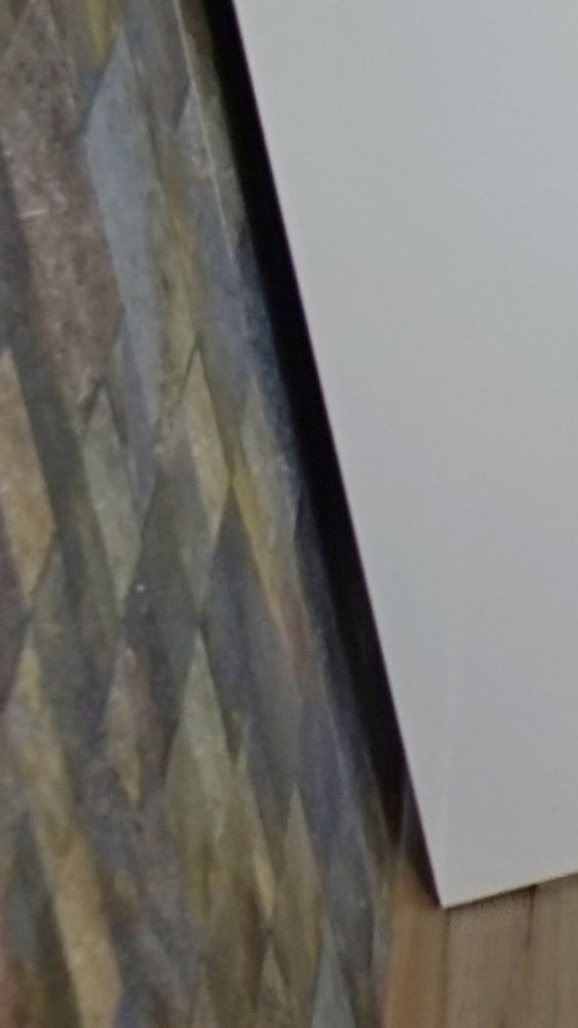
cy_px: -464
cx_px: 3518
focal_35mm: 141
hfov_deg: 5.1
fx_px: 3841
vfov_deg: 14.3
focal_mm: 14
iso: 400
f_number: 4
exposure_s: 1/60
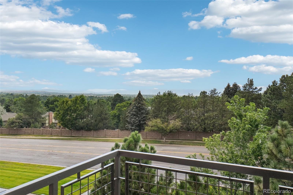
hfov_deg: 67.4
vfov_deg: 47.9
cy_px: 98
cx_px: 146
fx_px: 220
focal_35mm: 27
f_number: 8
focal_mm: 18
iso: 400
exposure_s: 1/1000
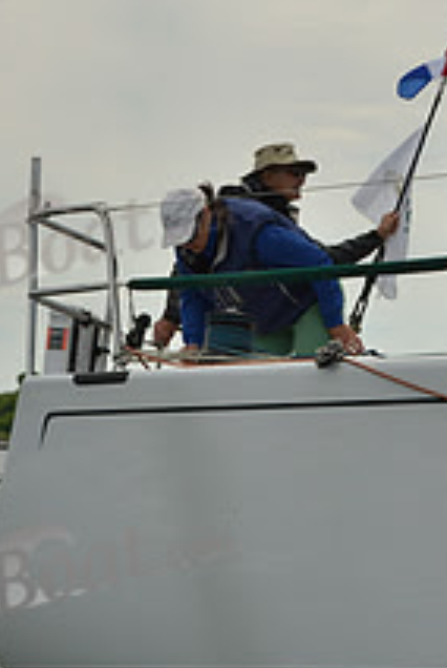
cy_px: 380
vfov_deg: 8.7
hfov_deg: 5.9
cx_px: 400
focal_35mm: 235
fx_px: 4362
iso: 280
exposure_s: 1/1600
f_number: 8
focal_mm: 86
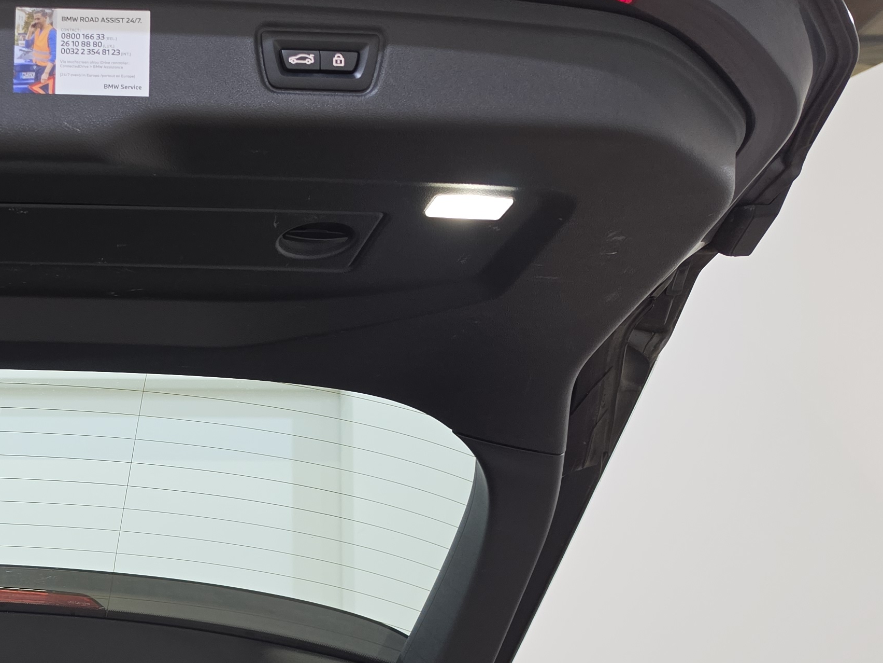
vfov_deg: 26.4
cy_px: 558
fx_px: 1377
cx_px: -111
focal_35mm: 54
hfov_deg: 31.2
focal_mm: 6.5
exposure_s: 1/100
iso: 125
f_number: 1.4
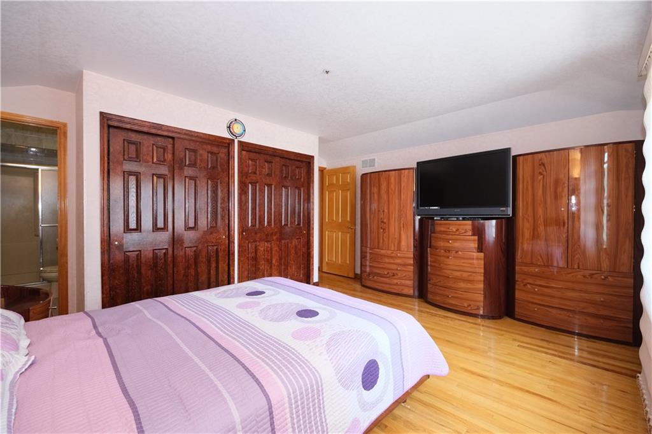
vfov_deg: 77.3
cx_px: 326
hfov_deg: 100.4
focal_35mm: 15
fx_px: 272
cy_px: 217
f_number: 4
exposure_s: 1/100
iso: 1600
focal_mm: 10
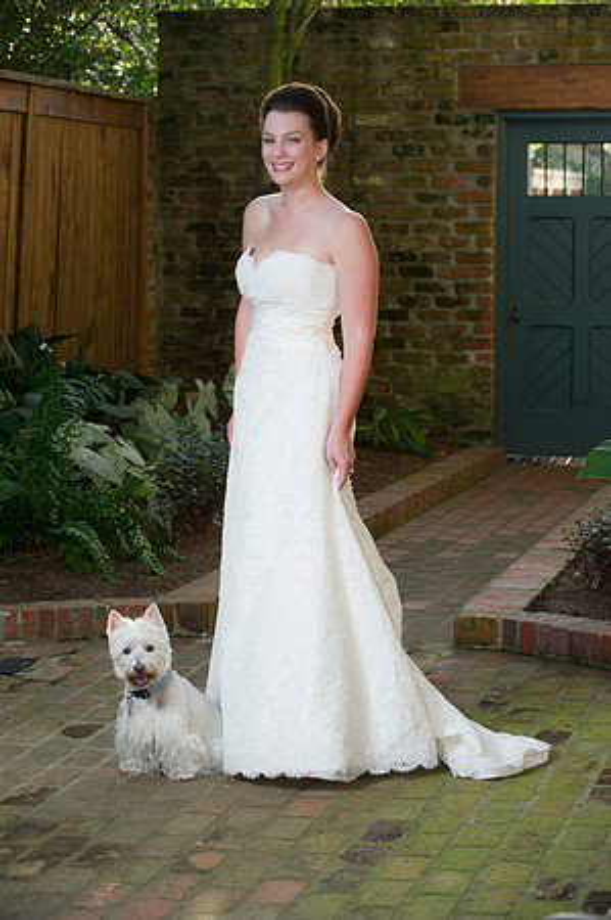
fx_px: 2501
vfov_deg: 20.8
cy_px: 460
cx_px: 306
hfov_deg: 13.9
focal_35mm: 98
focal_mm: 98
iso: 400
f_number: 5
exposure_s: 1/60
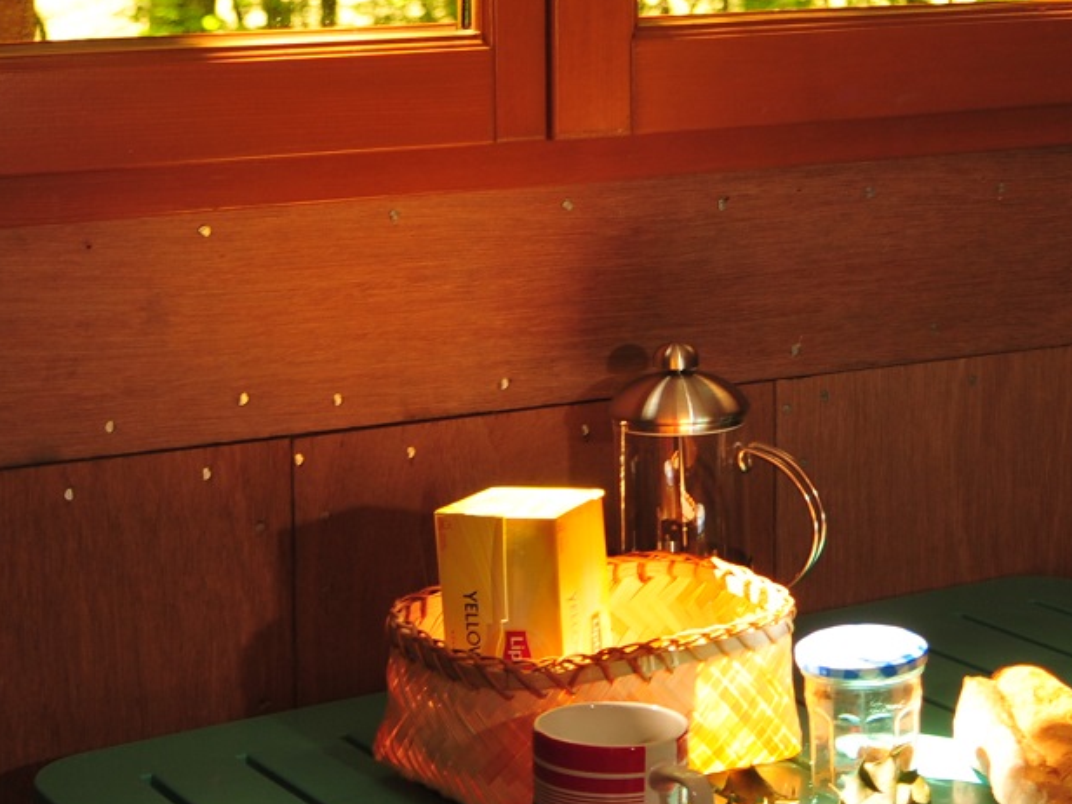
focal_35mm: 106
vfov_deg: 13.8
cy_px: 31
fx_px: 3283
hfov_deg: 18.5
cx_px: 694
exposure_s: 1/30
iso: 200
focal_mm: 34
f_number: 4
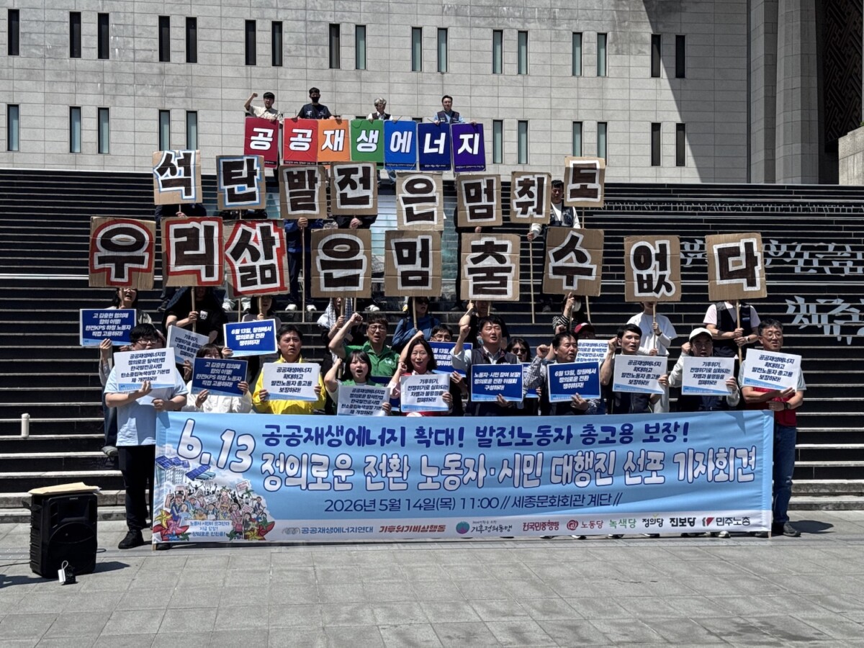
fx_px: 1198
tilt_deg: +2.9
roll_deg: +0.4
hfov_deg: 39.7
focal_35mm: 48
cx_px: 432
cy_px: 324
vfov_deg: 30.3
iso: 64
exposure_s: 1/5848
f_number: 1.78
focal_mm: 6.76
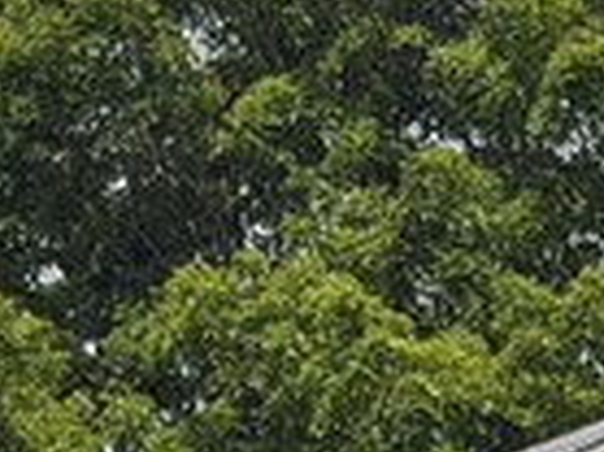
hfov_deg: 5.6
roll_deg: -2.0
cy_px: 1512
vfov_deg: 4.0
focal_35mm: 354
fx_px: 6171
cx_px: 691
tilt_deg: +5.4
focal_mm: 6.76
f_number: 1.78
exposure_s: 1/4098
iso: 64
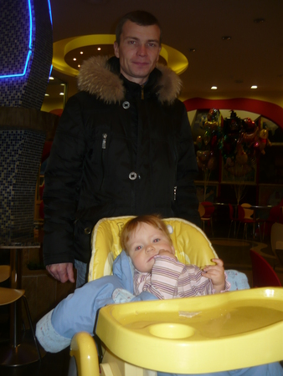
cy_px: 188
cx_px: 142
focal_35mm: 33
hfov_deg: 43.0
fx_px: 359
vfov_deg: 55.3
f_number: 2.8
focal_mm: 5.5
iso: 100
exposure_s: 1/30
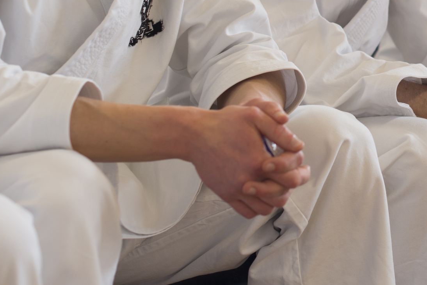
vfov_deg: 9.9
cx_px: 413
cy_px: -38
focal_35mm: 137
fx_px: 1625
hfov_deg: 14.8
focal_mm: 50
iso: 100
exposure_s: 1/80
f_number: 2.8
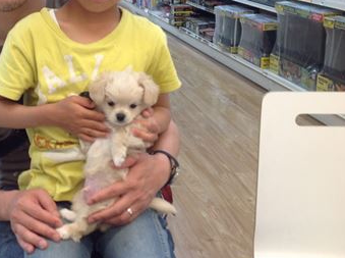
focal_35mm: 62
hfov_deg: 30.5
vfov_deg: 23.5
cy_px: 104
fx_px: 617
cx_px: 68
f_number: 2.4
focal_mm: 4.28
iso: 64
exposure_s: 1/40
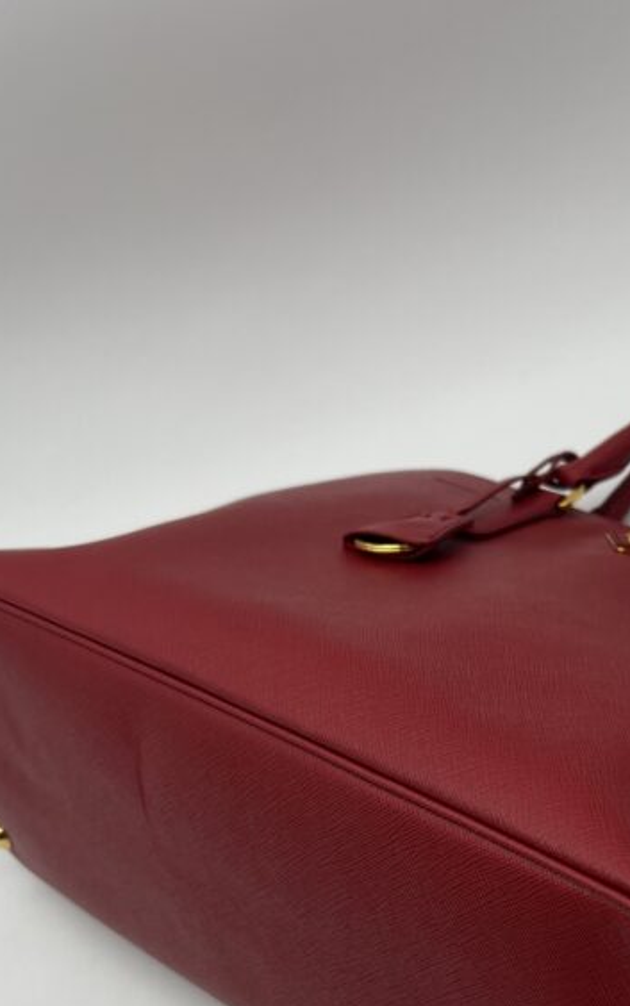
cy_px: 813
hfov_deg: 25.5
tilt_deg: -46.7
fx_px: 1372
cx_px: 475
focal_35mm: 50
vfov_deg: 38.7
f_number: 1.5
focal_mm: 5.7
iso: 40
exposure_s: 1/279
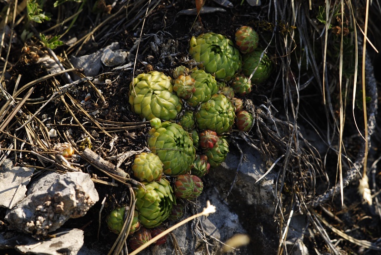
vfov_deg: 10.8
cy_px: 128
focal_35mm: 128
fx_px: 1351
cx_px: 190
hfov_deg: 16.0
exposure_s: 1/125
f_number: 6.3
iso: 100
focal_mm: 85
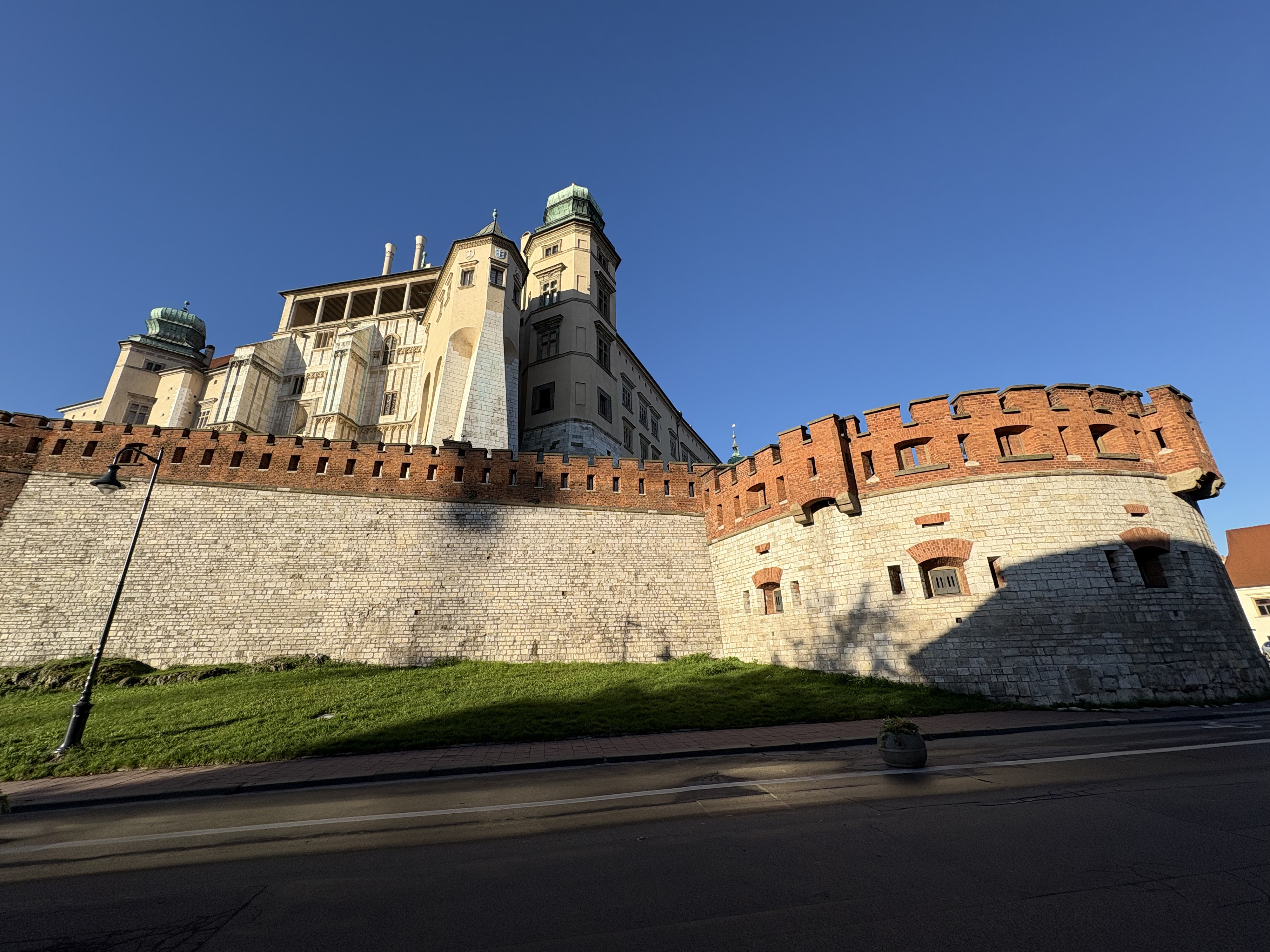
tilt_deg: +21.4
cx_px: 635
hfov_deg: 102.1
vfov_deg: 85.7
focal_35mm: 14
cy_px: 476
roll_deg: +1.9
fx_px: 514
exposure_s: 1/1976
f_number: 2.2
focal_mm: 2.22
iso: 50
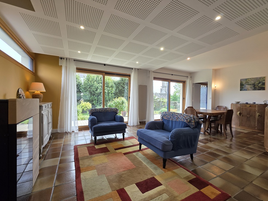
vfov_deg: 85.7
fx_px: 108
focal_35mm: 14
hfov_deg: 102.0
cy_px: 100
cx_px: 130
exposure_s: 1/100
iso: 40
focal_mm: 2.2
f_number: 1.9
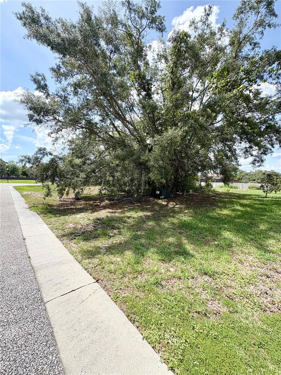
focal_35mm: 14
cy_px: 188
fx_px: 152
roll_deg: -0.9
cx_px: 140
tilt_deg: -1.2
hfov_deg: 85.7
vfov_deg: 102.1
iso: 64
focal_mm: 2.22
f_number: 2.2
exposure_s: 1/741
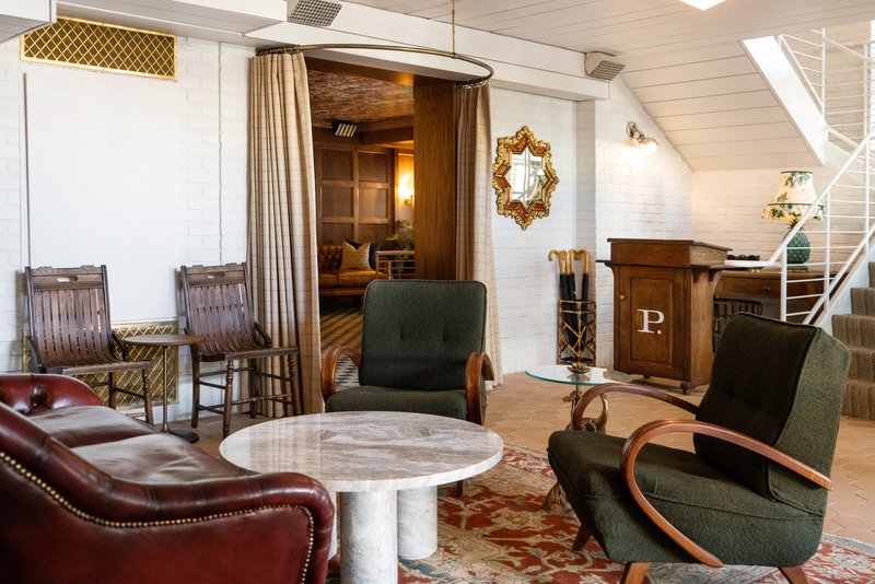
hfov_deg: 55.8
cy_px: 292
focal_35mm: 34
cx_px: 438
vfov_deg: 38.9
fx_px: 827
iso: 3200
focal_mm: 34
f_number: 5
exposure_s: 1/80
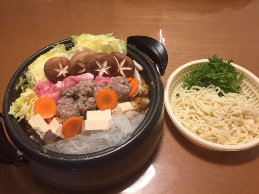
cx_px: 130
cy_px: 97
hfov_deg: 61.7
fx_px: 217
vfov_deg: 48.2
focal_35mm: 29
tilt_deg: -55.8
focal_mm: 4.15
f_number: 2.2
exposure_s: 1/30
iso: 64
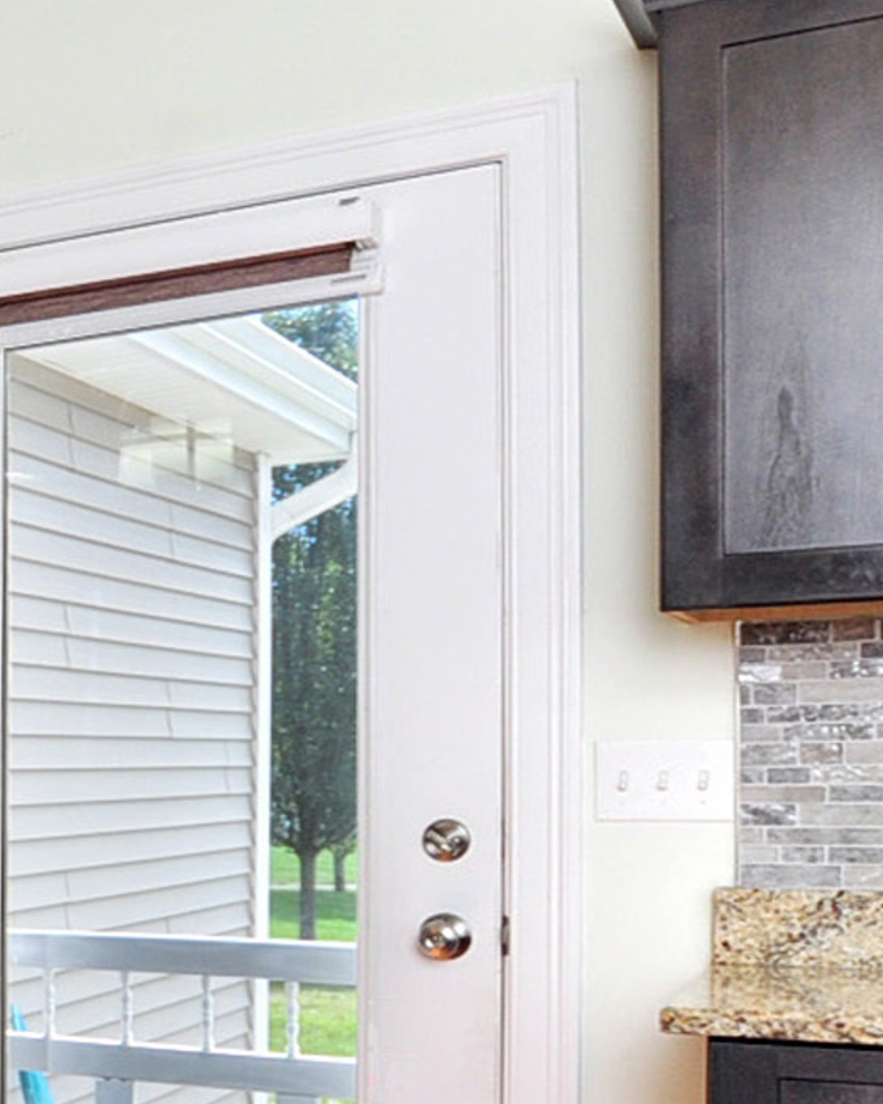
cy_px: 773
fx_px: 1895
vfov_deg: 32.1
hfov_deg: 18.9
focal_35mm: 58
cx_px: -781
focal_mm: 10
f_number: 4
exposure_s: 1/250
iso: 250
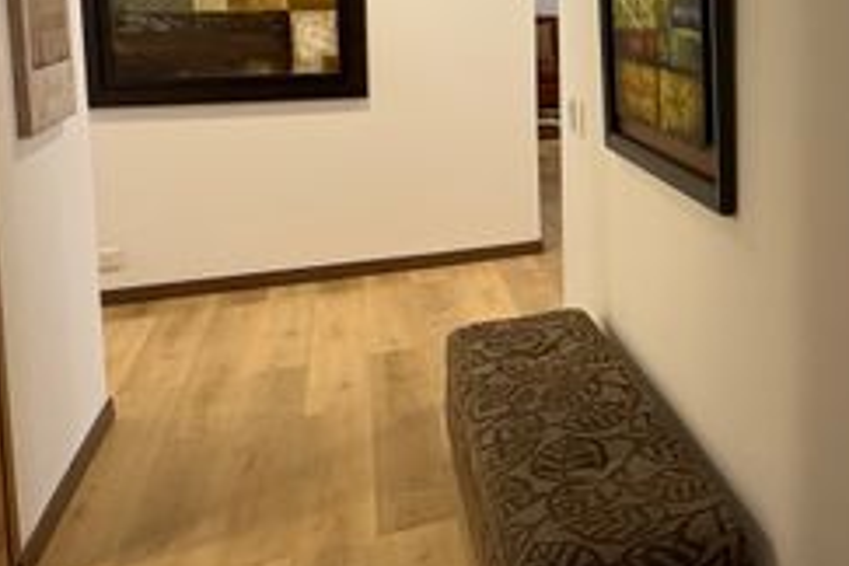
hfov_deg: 42.3
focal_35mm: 40
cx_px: 837
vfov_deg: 31.9
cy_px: 63
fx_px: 943
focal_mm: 2.22
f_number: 2.2
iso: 250
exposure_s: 1/60
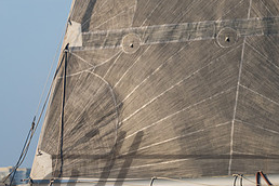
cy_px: 182
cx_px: -12
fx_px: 1914
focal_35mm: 247
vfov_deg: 5.6
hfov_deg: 8.3
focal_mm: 110
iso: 400
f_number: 6.3
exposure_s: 1/800
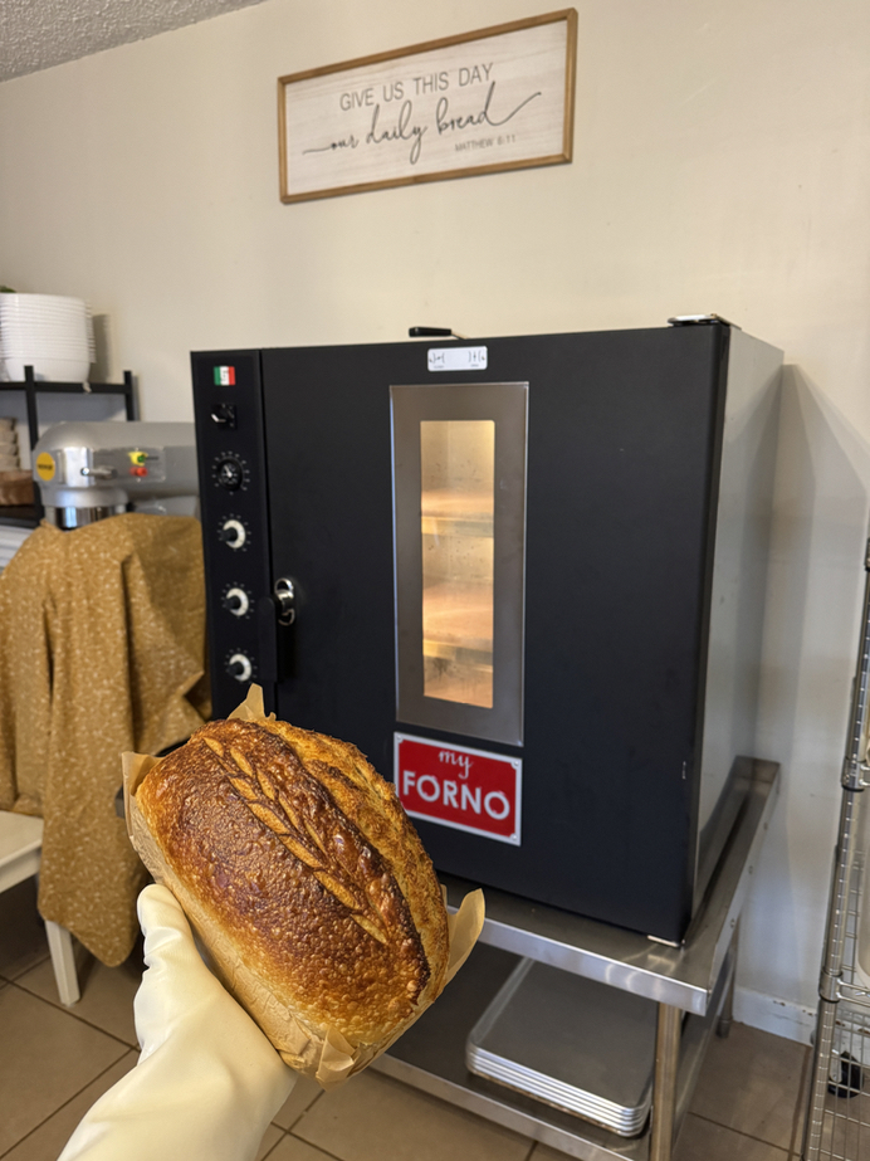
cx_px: 435
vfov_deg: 71.6
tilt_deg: -11.6
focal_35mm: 24
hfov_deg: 56.8
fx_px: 804
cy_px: 580
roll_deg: +0.3
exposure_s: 1/60
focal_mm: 6.76
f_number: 1.78
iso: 640
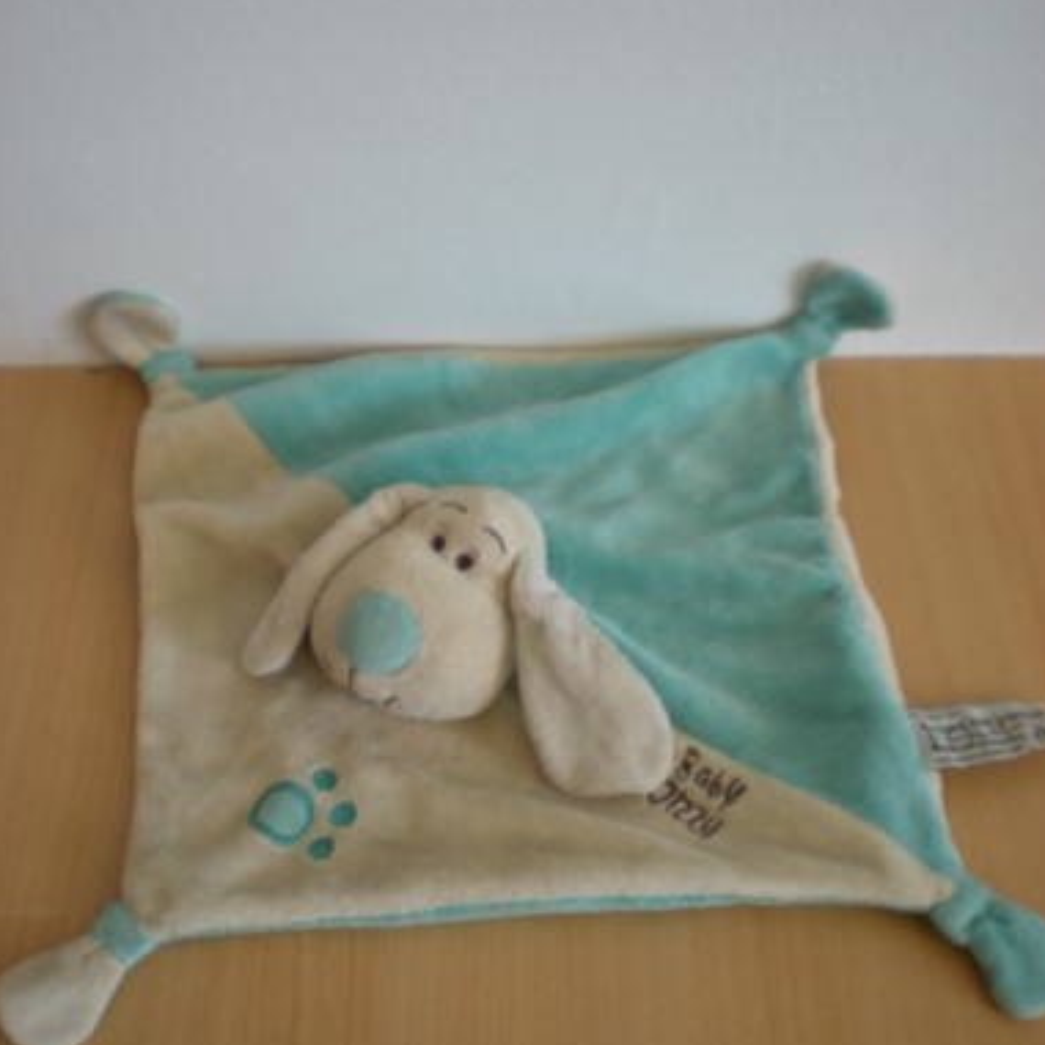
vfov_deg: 36.8
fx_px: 1571
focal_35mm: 46
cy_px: 547
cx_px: 520
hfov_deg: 36.8
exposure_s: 1/71.5
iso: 160
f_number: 3.1
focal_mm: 6.3
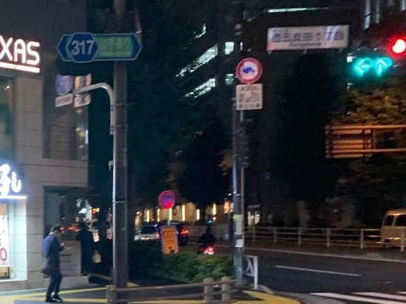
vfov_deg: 20.7
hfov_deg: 24.9
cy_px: 259
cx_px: -92
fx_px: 821
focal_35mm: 70
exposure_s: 1/33
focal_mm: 4.25
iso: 320
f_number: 1.8
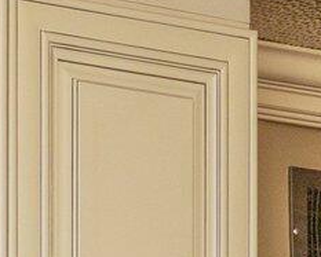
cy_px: 924
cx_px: -635
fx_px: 1722
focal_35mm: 181
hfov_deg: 8.8
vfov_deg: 7.1
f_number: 8
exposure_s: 1/25
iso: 640
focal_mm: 22
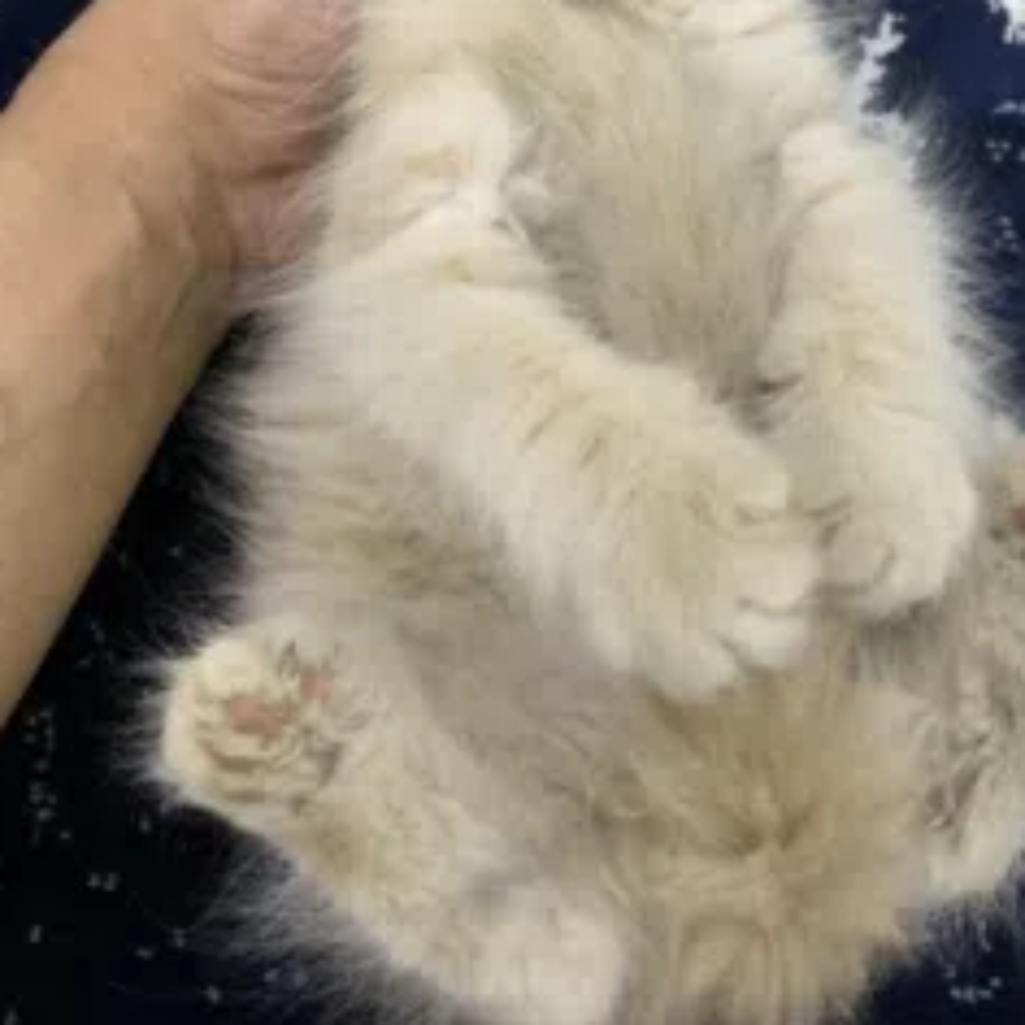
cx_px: 638
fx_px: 1307
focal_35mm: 39
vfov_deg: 40.9
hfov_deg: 42.5
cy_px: 195
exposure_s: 1/60
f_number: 1.8
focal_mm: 4.25
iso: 200
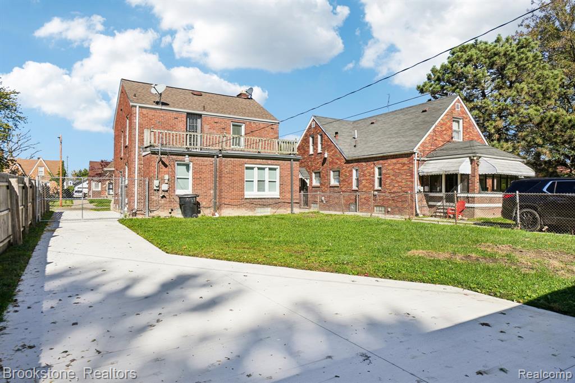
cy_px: 192
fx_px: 335
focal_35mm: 21
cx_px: 288
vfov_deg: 59.5
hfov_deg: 81.2
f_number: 8
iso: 100
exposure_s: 1/500
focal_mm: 14
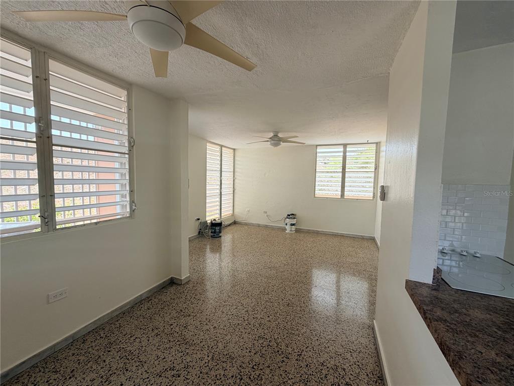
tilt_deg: -4.3
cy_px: 193
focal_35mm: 14
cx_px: 257
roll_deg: -0.8
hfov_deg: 102.1
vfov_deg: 85.7
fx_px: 208
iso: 64
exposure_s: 1/121
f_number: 2.2
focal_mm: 2.22
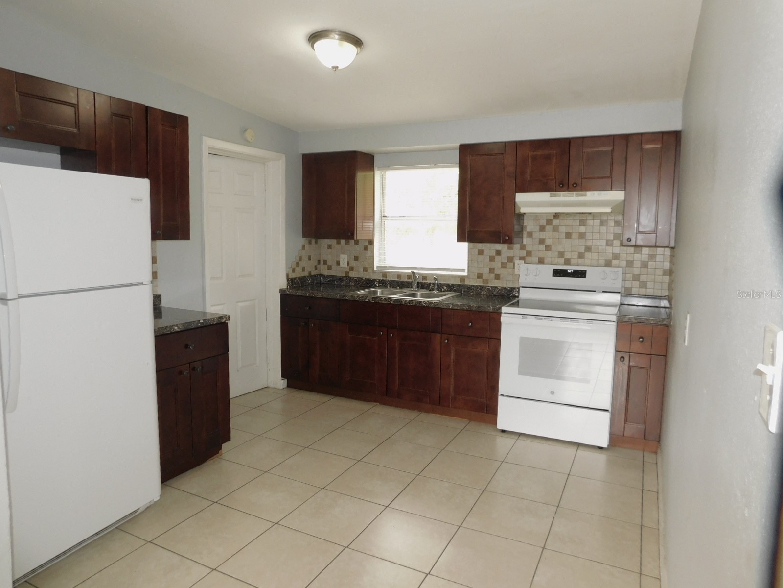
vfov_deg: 58.9
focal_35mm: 23
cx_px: 392
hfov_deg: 73.9
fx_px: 520
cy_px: 294
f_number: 3
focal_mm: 4
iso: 200
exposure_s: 1/30
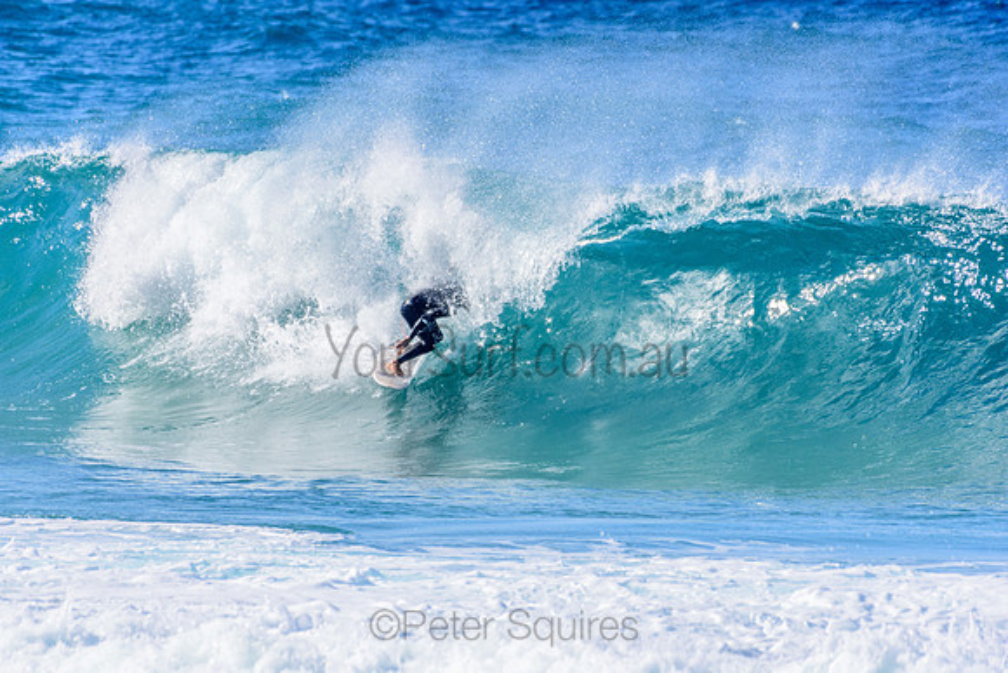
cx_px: 504
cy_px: 336
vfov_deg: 1.8
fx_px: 21004
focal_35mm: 750
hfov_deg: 2.7
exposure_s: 1/2000
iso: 320
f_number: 5.6
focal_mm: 500
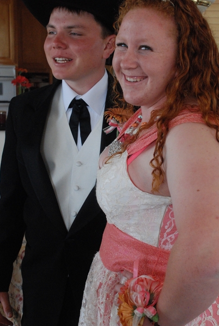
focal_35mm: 60
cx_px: 123
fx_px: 546
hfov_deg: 22.7
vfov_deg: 33.3
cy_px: 147
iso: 1600
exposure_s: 1/125
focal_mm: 32
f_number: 5.6
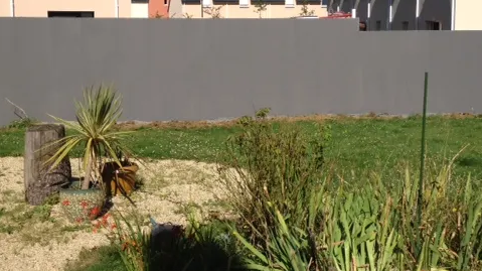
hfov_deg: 40.6
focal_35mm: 51
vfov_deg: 23.3
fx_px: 652
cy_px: 85
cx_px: 223
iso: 64
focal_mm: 4.28
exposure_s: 1/2513
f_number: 2.4
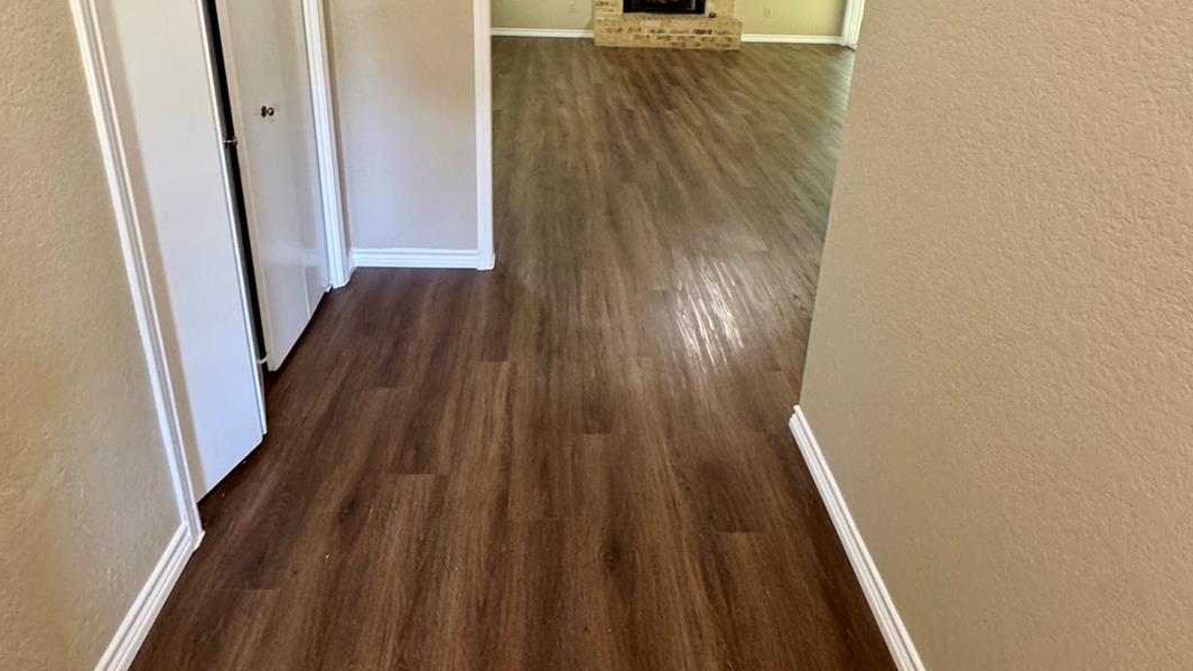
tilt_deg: -19.3
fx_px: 696
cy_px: 141
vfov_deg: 48.7
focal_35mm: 22
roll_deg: -0.8
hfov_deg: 81.1
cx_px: 566
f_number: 2.2
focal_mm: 2.22
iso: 320
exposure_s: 1/60
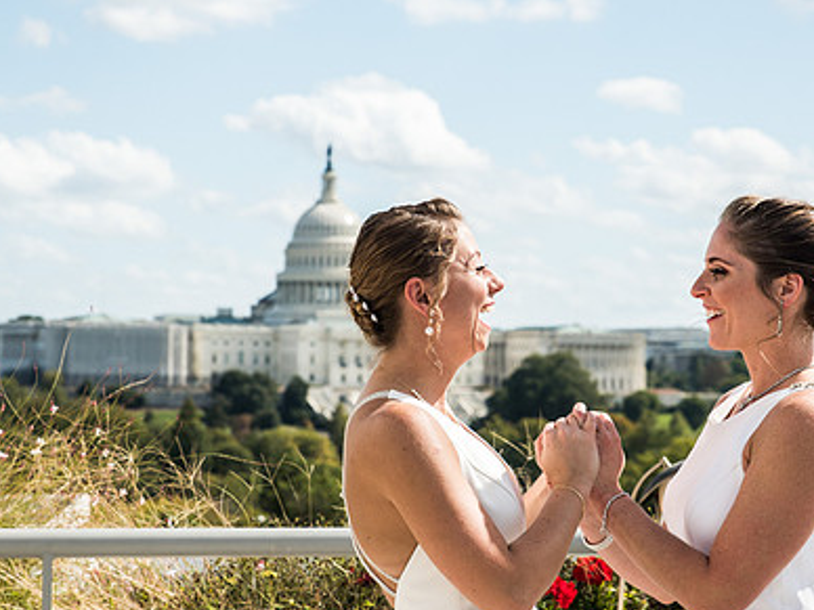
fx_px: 2751
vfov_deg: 12.7
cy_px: 335
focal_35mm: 117
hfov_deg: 16.8
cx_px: 454
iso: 200
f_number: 7.1
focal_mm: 70
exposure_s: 1/1600
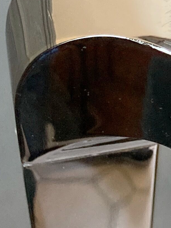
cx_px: 183
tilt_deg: -50.2
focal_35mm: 138
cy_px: -13
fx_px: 908
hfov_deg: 10.6
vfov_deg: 14.0
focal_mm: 3.99
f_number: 1.8
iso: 250
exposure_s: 1/33
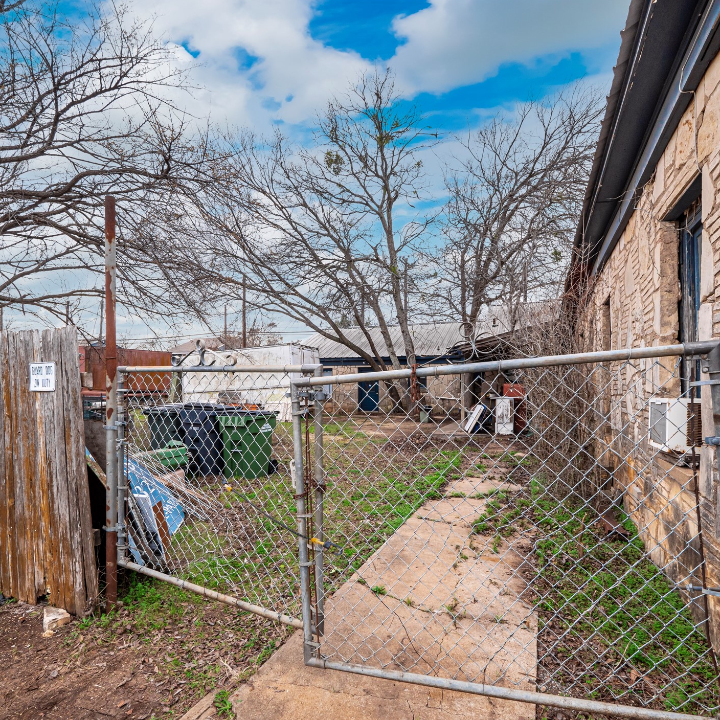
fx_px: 424
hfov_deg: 80.7
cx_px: 367
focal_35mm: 18
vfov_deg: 80.6
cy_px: 390
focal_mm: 7
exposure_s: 1/200
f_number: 8
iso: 200
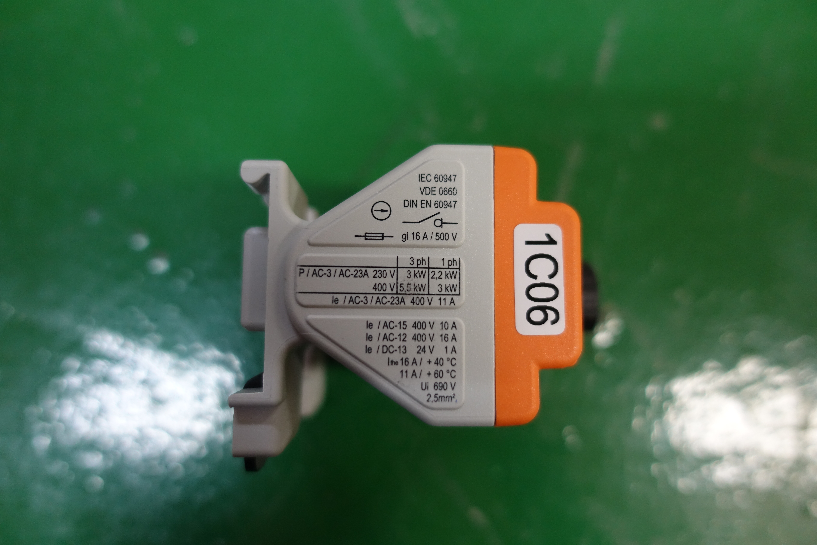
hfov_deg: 73.7
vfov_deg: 53.1
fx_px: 545
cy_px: 272
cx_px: 408
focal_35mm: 24
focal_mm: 8.8
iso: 500
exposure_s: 1/30
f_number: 1.8
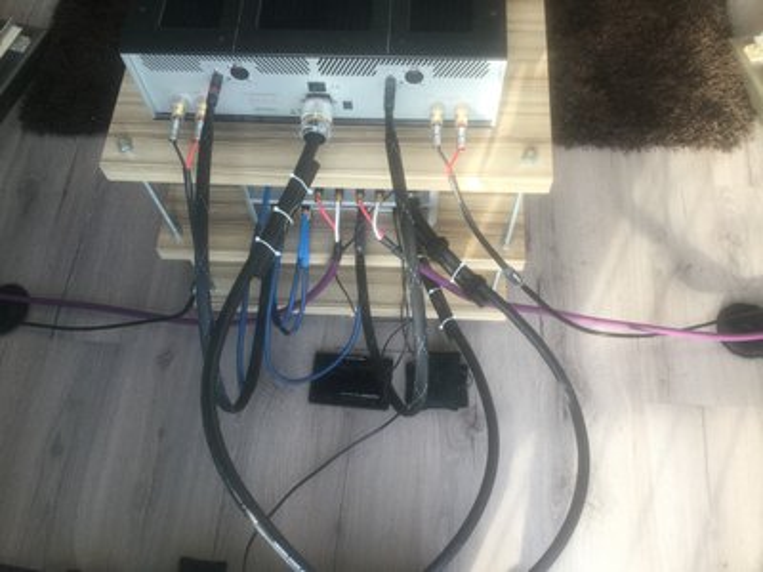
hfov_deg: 58.4
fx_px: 683
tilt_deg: -65.2
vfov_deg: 45.4
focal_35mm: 31
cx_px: 382
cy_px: 286
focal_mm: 3.3
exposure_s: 1/33
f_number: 2.4
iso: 32
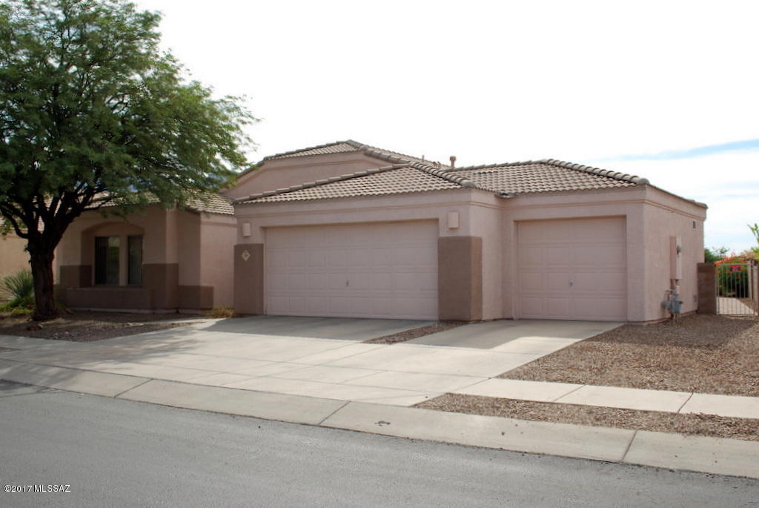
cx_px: 380
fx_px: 760
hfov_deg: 53.1
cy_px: 254
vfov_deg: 37.0
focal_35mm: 36
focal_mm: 24
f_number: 9
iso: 100
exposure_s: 1/200
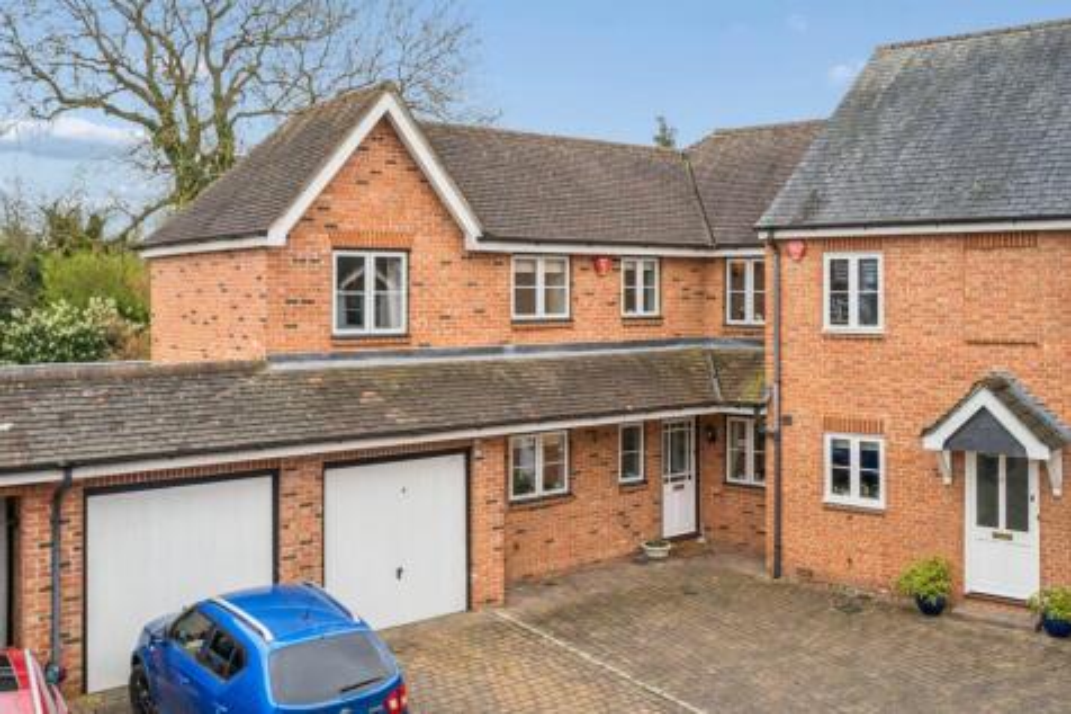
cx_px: 536
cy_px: 357
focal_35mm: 35
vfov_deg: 37.8
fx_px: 1041
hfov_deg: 54.5
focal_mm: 35
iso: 320
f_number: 8
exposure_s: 1/200
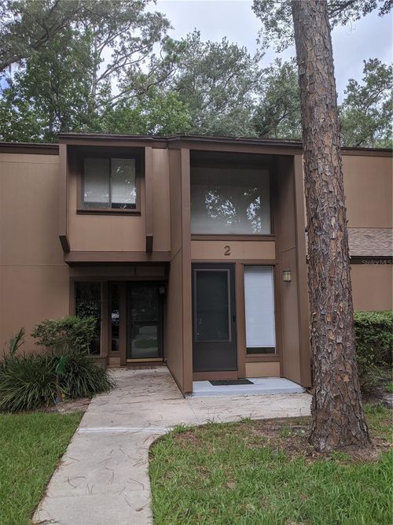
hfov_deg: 51.3
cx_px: 196
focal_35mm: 27
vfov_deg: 65.3
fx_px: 409
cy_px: 262
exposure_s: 1/1565
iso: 38
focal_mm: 4.44
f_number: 1.8
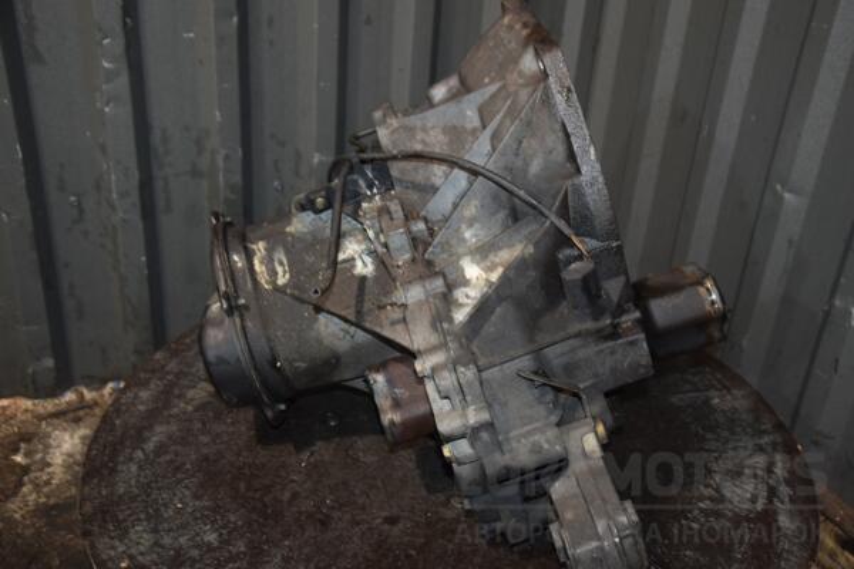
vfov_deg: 34.2
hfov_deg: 49.6
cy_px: 284
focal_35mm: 39
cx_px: 427
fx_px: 925
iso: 800
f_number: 5
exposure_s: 1/60
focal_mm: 26
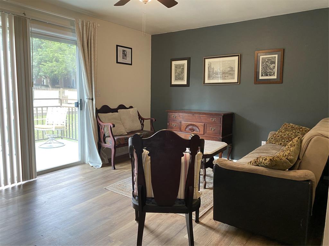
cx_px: 164
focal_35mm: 26
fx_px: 247
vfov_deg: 53.1
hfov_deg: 67.3
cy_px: 123
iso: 160
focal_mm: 4.25
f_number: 1.8
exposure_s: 1/60
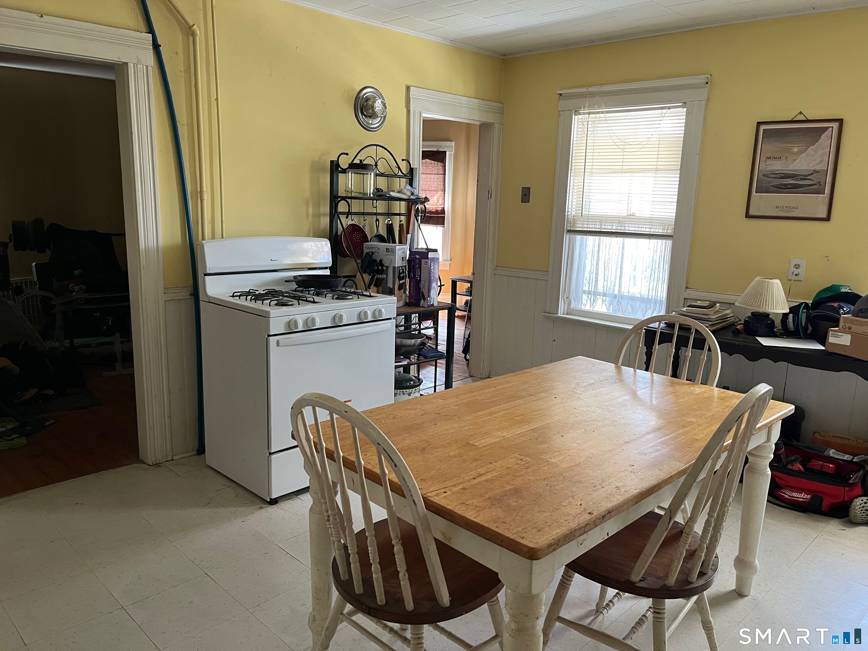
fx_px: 652
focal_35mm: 26
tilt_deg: -10.7
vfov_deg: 53.1
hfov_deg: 67.3
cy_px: 326
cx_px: 434
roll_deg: -1.9
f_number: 1.6
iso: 250
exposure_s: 1/60
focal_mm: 5.1
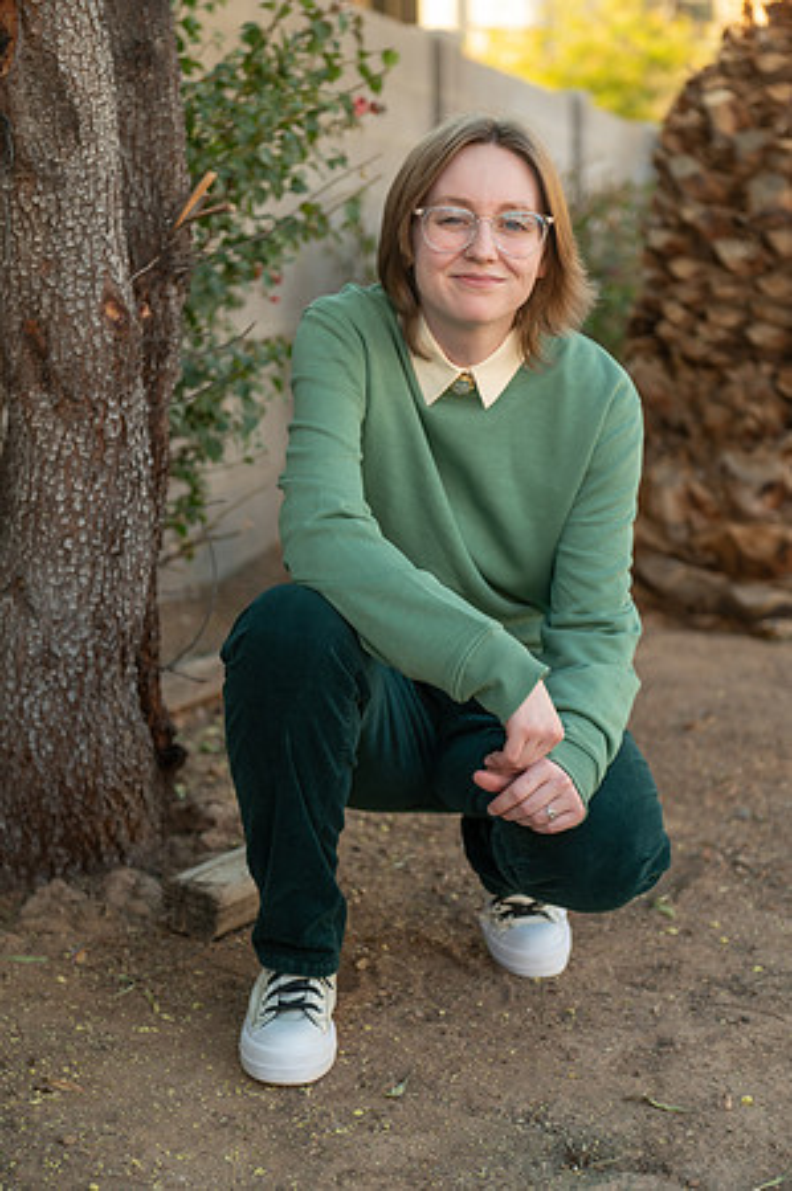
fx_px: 2315
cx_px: 396
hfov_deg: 19.4
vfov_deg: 28.9
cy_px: 596
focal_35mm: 70
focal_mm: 70
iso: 200
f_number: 4
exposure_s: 1/200
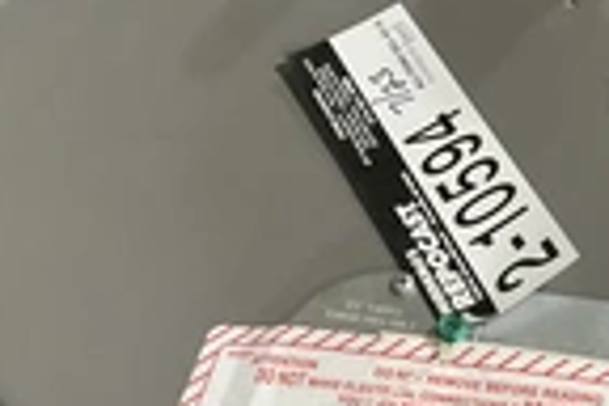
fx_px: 1421
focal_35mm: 84
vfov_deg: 16.1
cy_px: 47
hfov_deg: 23.6
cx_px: 529
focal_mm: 3
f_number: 1.8
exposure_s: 1/60
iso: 125
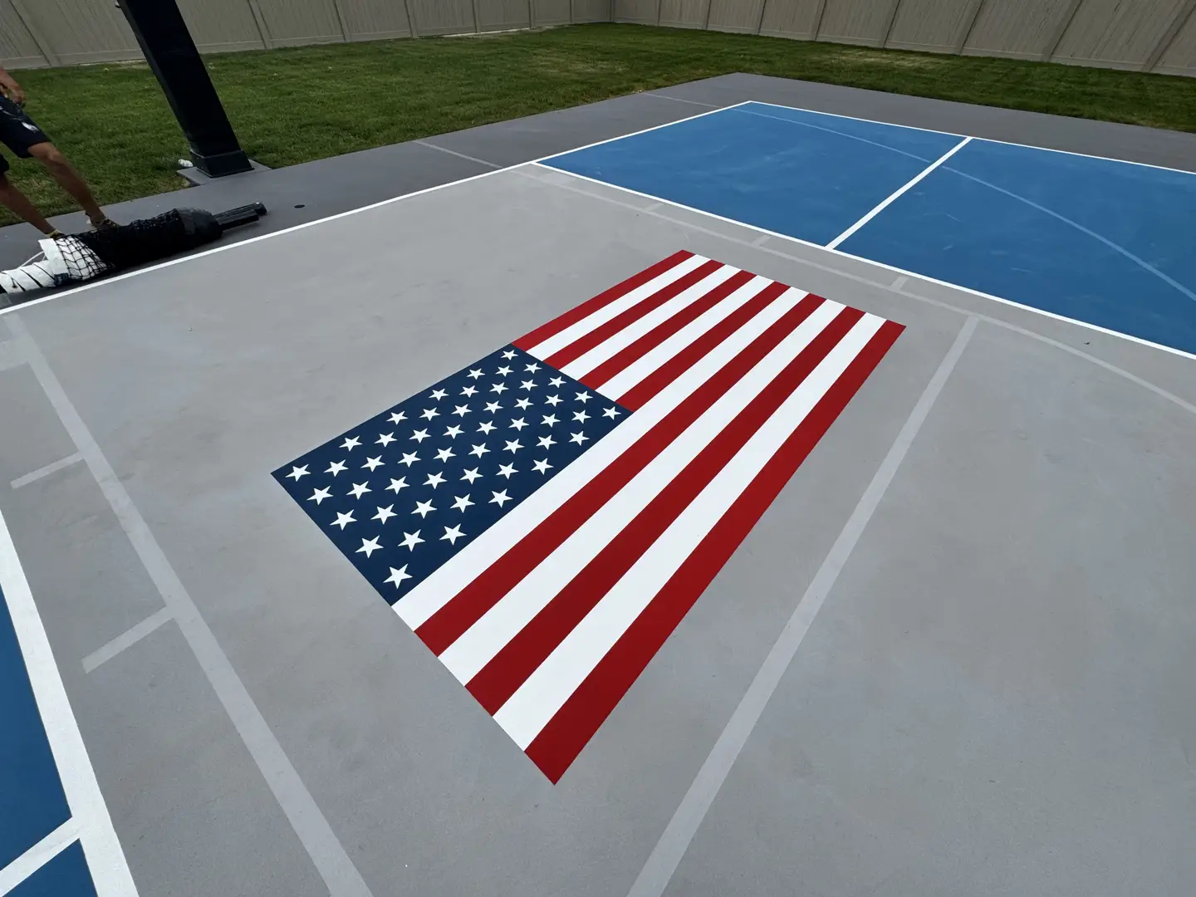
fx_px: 484
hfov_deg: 102.1
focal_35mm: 14
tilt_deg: -47.3
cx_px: 598
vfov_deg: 85.7
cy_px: 448
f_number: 2.2
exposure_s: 1/980
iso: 40
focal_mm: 2.22
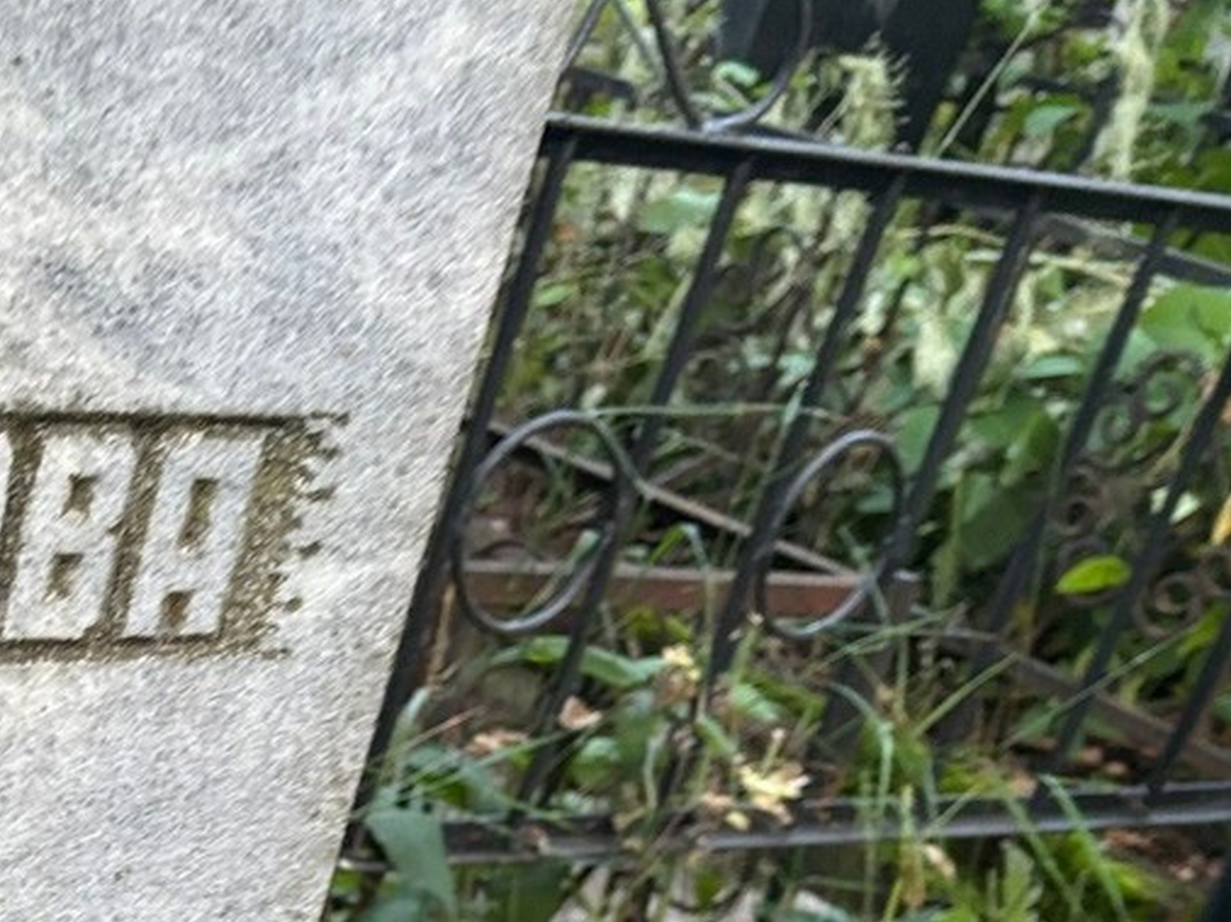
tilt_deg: -33.4
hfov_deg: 23.8
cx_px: -285
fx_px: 2630
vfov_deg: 18.8
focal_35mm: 74
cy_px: 1107
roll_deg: -9.8
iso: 125
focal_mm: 5.96
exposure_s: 1/60
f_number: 1.6
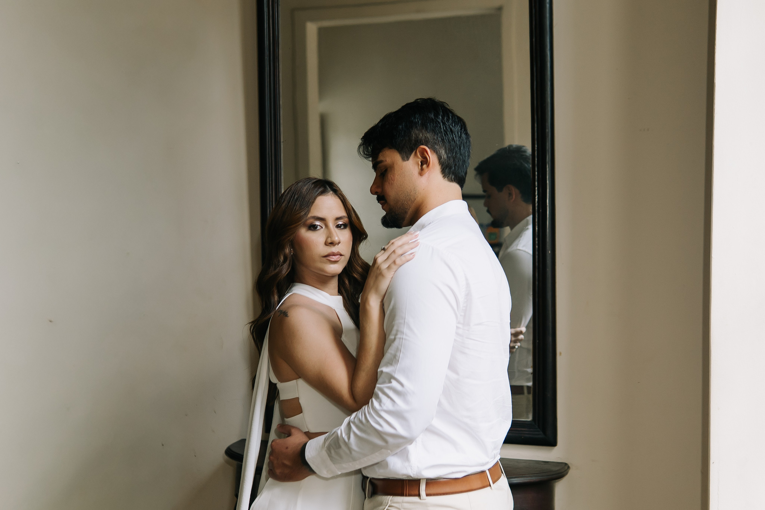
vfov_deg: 29.9
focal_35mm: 45
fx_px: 956
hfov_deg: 43.6
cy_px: 255
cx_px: 382
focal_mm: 30
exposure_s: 1/160
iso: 320
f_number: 2.5
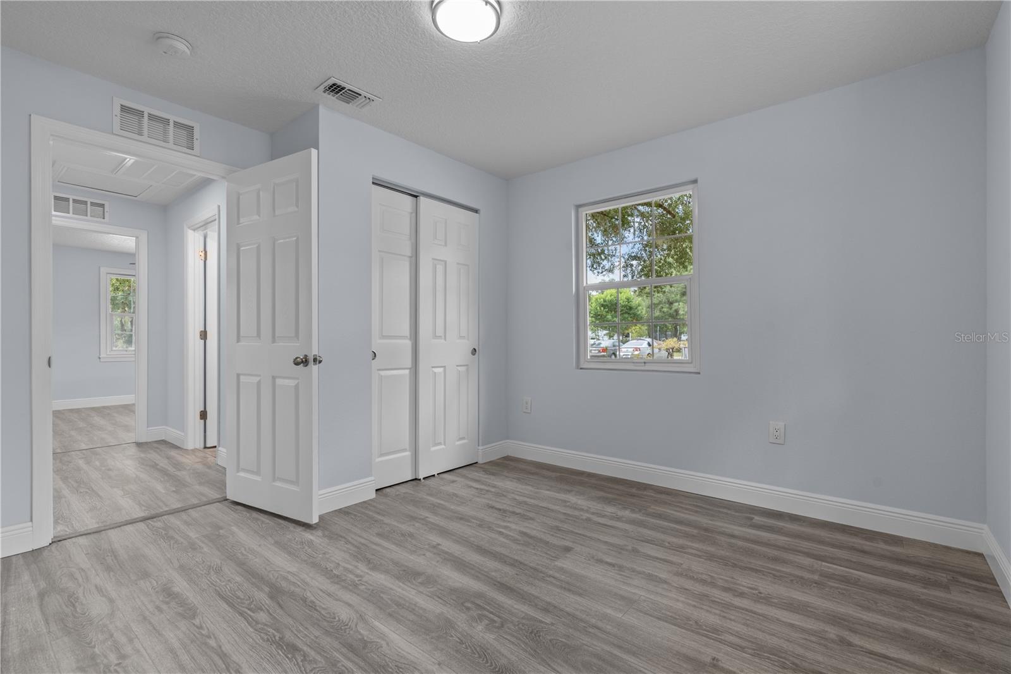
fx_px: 449
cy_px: 337
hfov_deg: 96.7
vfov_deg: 73.7
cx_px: 506
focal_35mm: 16
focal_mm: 16
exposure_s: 1/6
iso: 640
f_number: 8
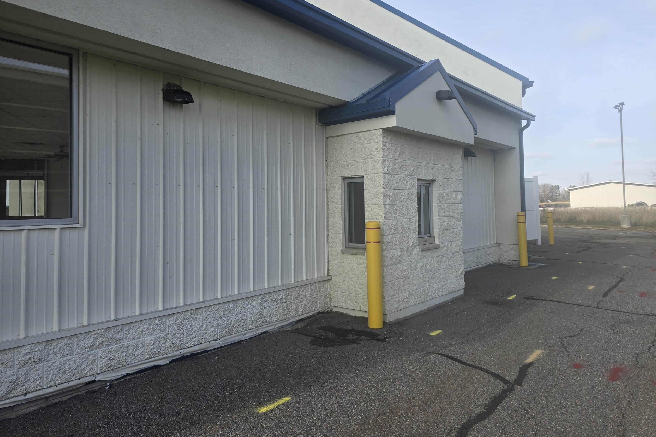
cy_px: 195
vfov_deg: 53.0
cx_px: 328
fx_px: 437
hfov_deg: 73.7
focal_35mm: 24
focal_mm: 6.3
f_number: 1.7
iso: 12
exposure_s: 1/548
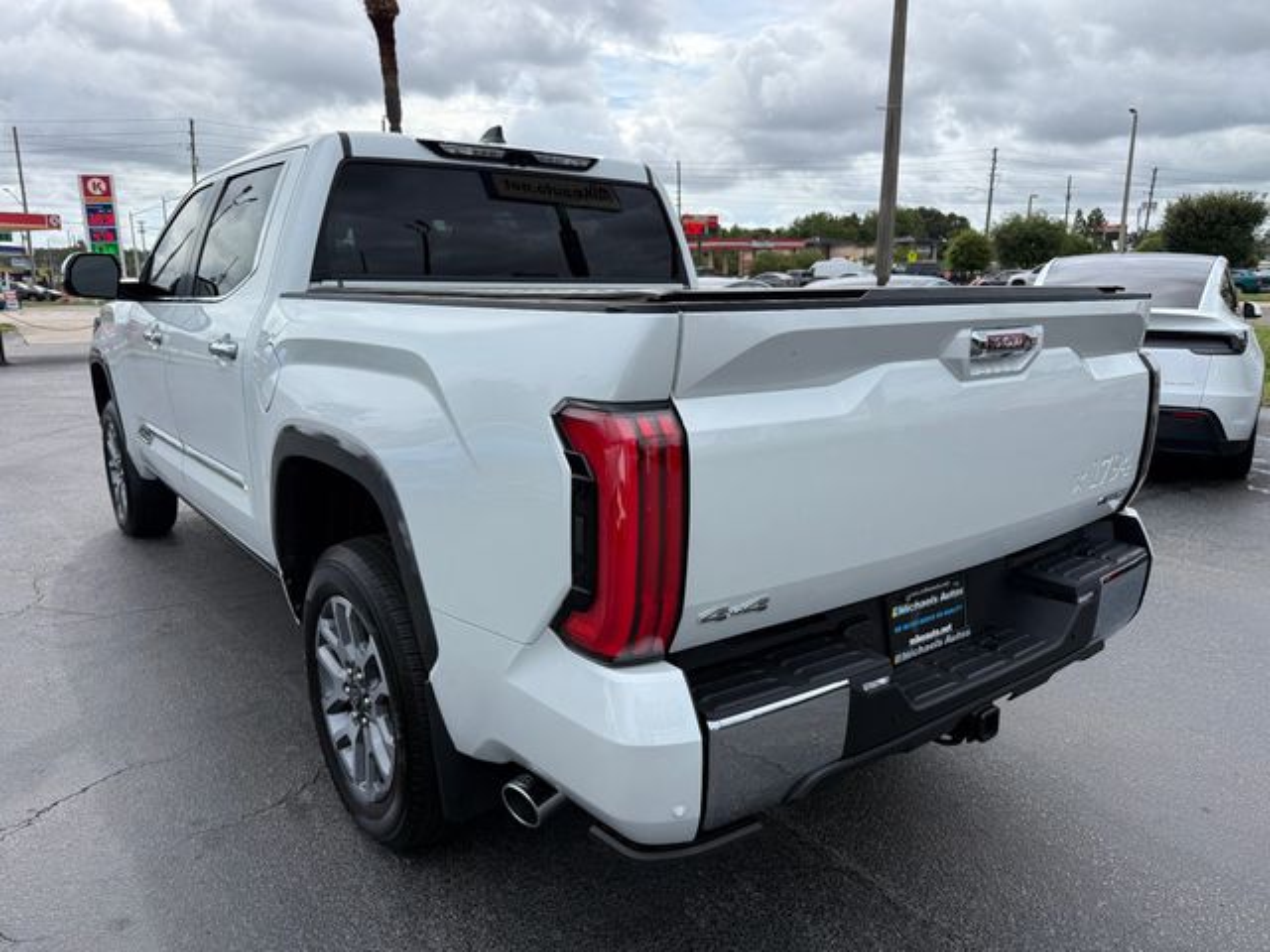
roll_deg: +0.1
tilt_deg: -12.2
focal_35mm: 24
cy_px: 476
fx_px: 881
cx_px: 635
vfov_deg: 56.8
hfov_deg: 71.6
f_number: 1.78
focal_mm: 6.76
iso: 80
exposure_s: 1/3145
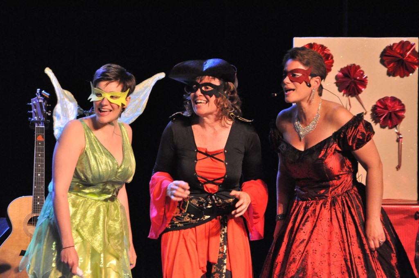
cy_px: 139
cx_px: 210
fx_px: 3487
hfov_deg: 6.9
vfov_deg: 4.6
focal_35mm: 300
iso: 3200
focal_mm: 200
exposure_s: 1/50
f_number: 6.3
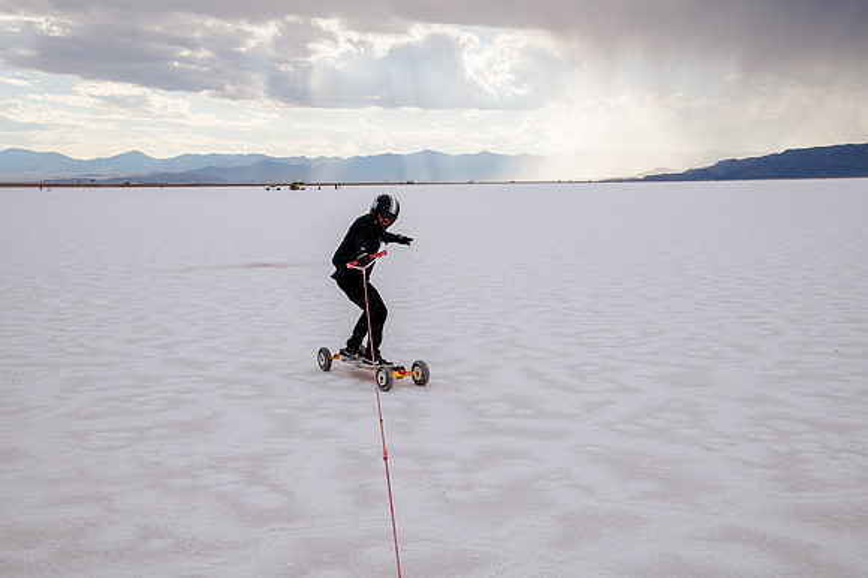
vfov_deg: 32.6
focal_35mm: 41
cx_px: 434
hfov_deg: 47.4
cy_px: 289
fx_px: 988
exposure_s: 1/250
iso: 100
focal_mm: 40
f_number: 9
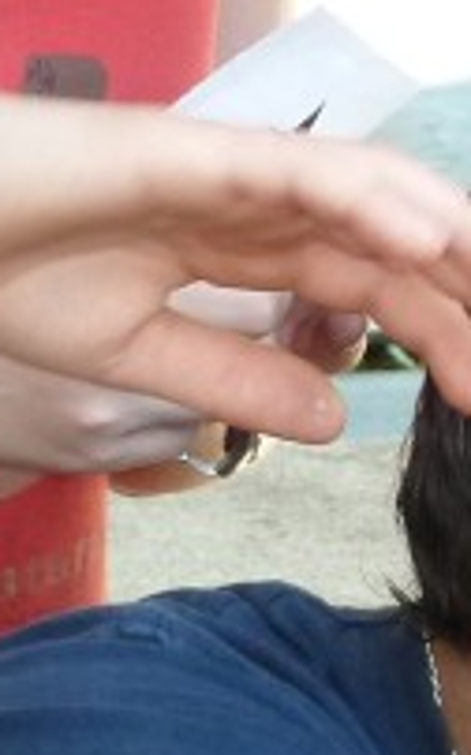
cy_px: 1017
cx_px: 598
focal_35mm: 420
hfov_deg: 3.1
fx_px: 8638
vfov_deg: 5.0
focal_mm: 12.8
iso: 200
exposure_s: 1/40
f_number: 4.2
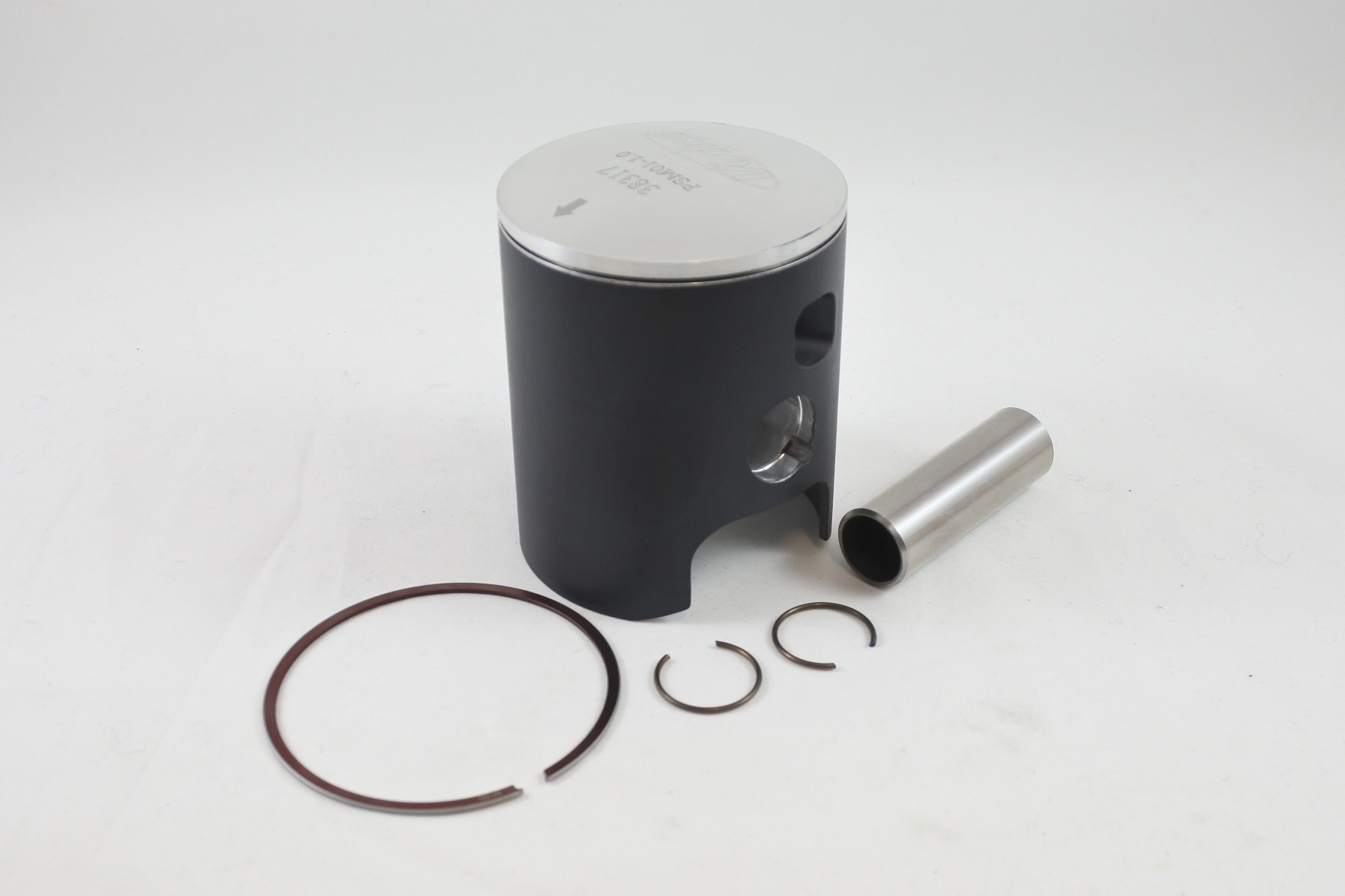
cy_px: 447
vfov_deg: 38.9
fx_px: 1270
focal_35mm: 34
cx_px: 691
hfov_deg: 55.8
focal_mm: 12.3
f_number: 3.8
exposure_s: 1/125
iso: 400
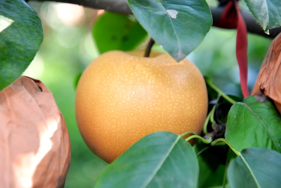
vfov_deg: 19.5
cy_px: 94
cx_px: 140
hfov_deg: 28.8
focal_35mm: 70
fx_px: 547
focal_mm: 70
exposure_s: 1/80
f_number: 4.5
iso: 200
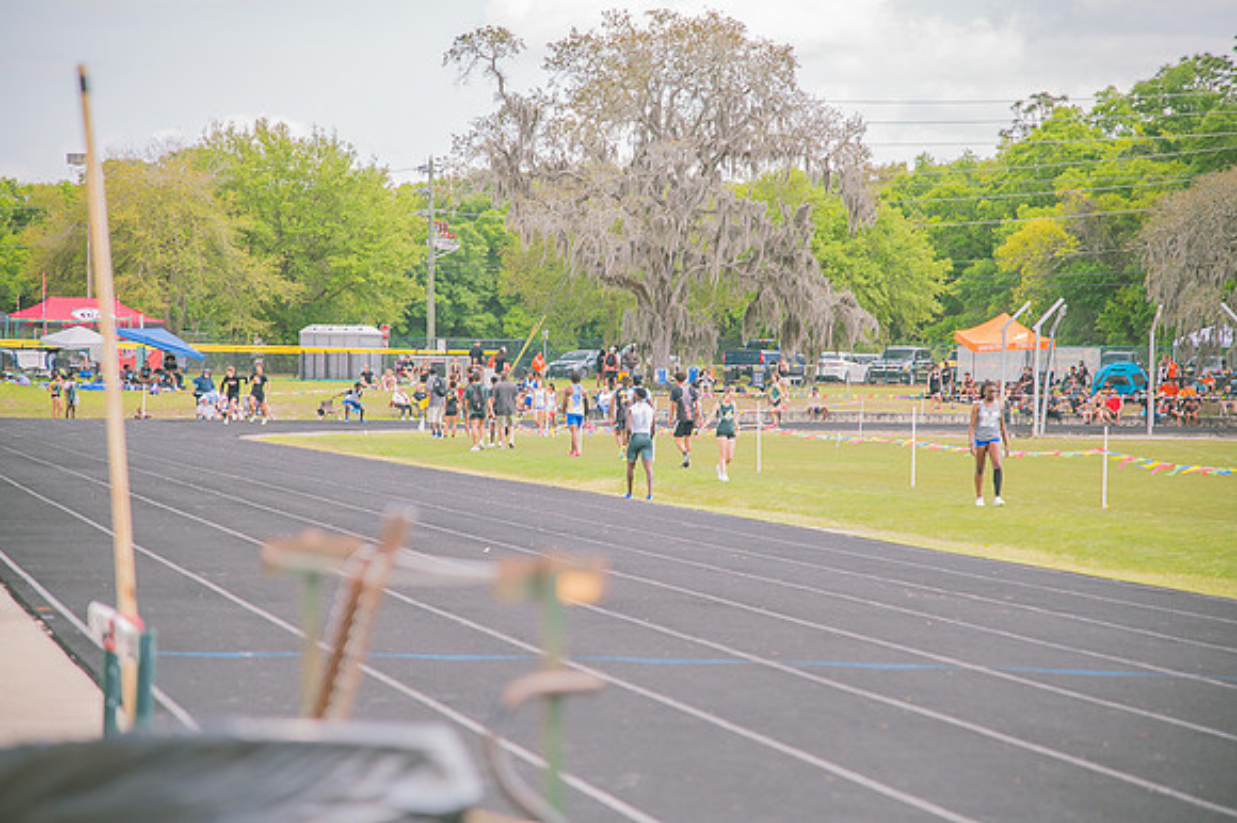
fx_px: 4121
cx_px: 618
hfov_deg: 17.1
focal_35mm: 120
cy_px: 412
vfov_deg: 11.4
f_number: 4
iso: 200
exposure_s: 1/200
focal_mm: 120
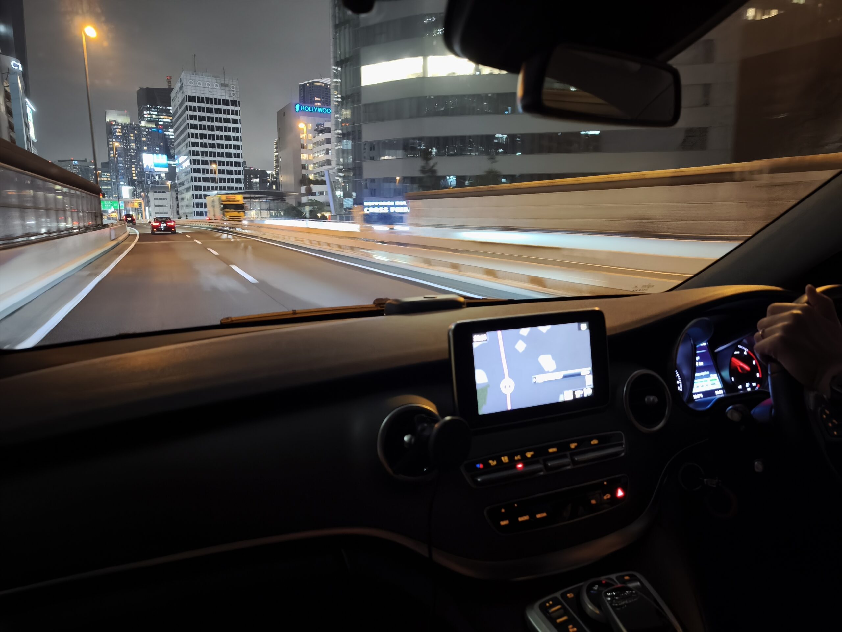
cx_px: 421
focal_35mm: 23
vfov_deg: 58.9
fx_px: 559
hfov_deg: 73.9
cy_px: 316
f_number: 1.6
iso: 1600
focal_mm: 6.57
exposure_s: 1/25
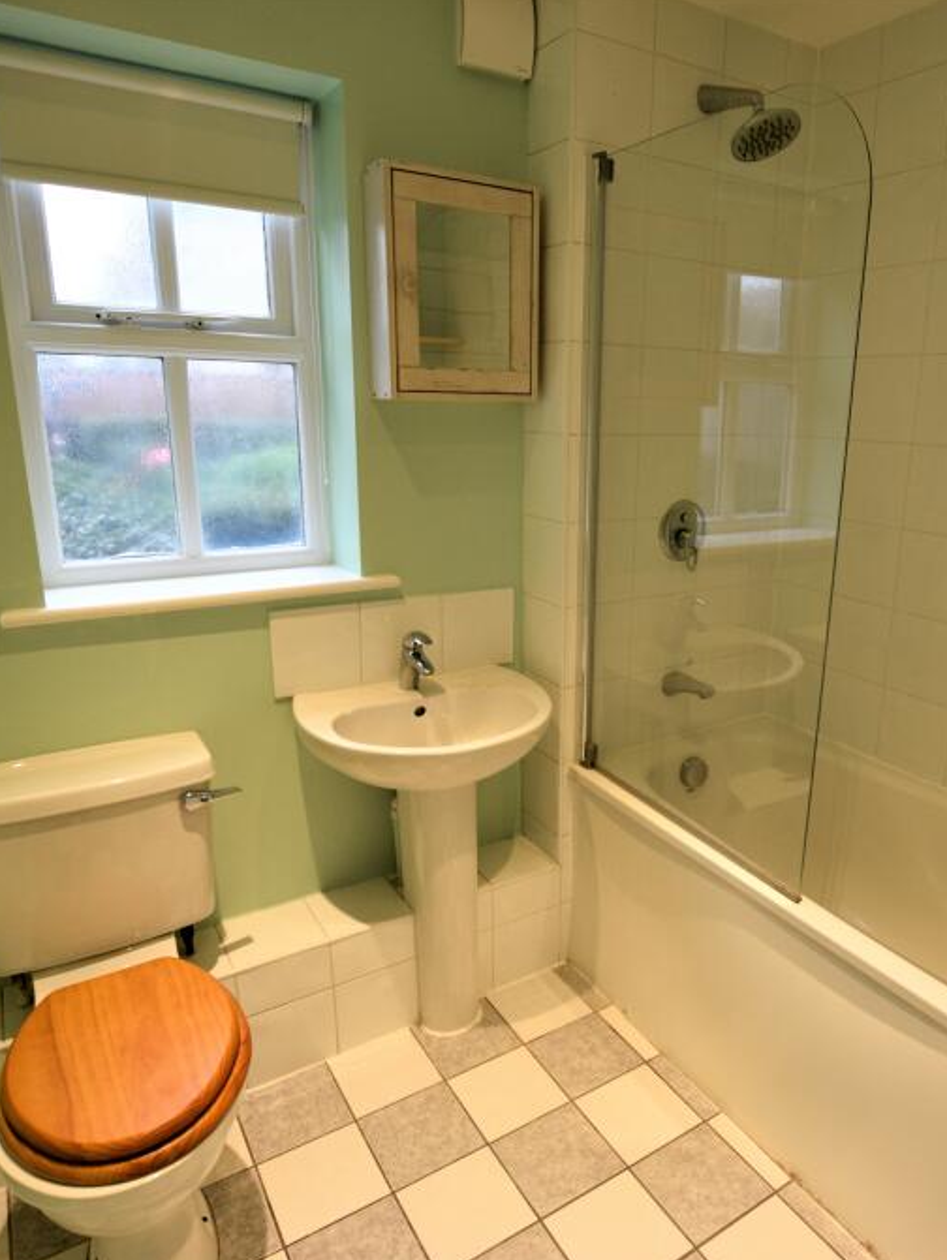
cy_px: 632
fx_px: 802
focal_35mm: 22
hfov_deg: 60.3
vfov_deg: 76.4
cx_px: 592
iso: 400
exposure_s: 1/80
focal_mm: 10
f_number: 4.5
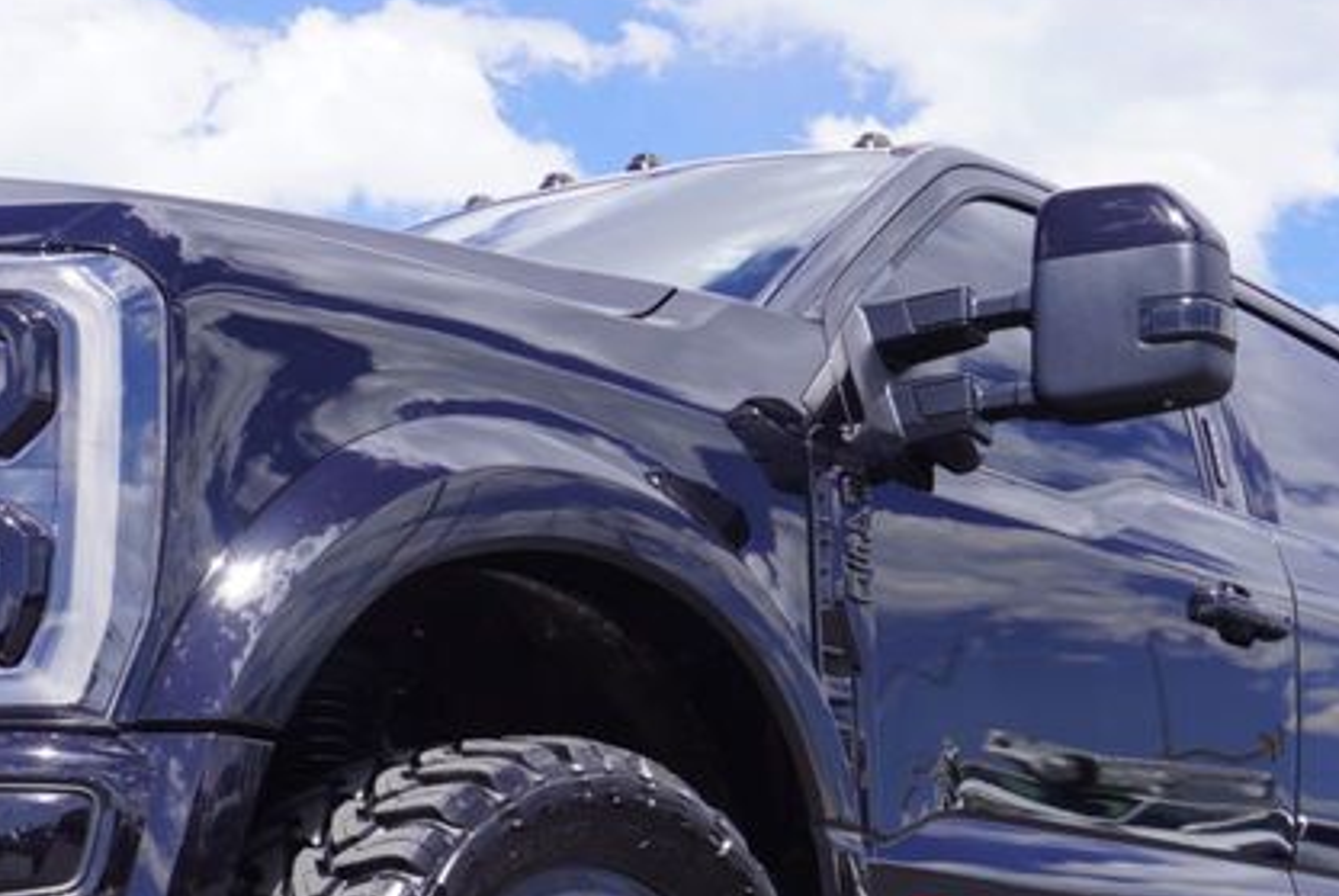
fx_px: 3016
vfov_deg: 16.6
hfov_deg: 24.9
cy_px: 841
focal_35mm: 81
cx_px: 475
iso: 100
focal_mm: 22
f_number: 9
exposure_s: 1/125
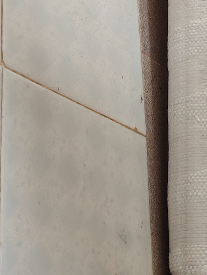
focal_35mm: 128
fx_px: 1021
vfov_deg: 14.6
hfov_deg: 11.6
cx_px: 134
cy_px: -102
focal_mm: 5.52
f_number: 1.95
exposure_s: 1/100
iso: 400
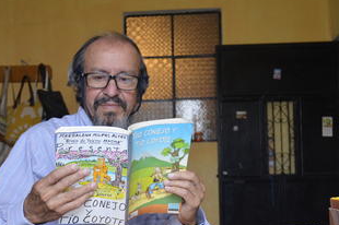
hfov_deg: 34.3
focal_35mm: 58
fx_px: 546
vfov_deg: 23.1
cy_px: 173
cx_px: 122
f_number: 4
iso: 800
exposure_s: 1/60
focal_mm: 24
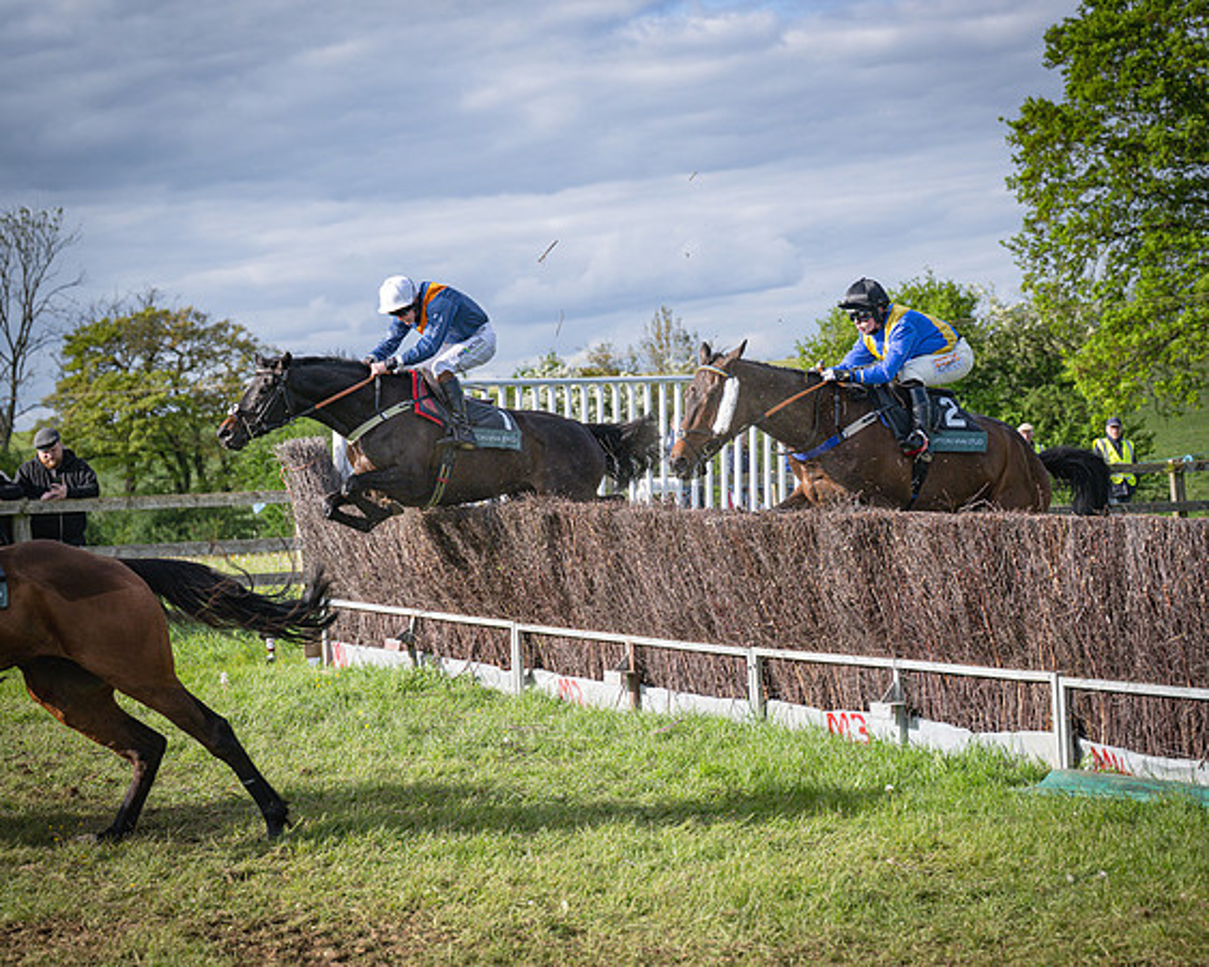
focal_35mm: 79
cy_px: 484
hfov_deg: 24.2
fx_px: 2820
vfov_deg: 19.4
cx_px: 604
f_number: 4
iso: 400
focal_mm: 70
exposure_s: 1/3200
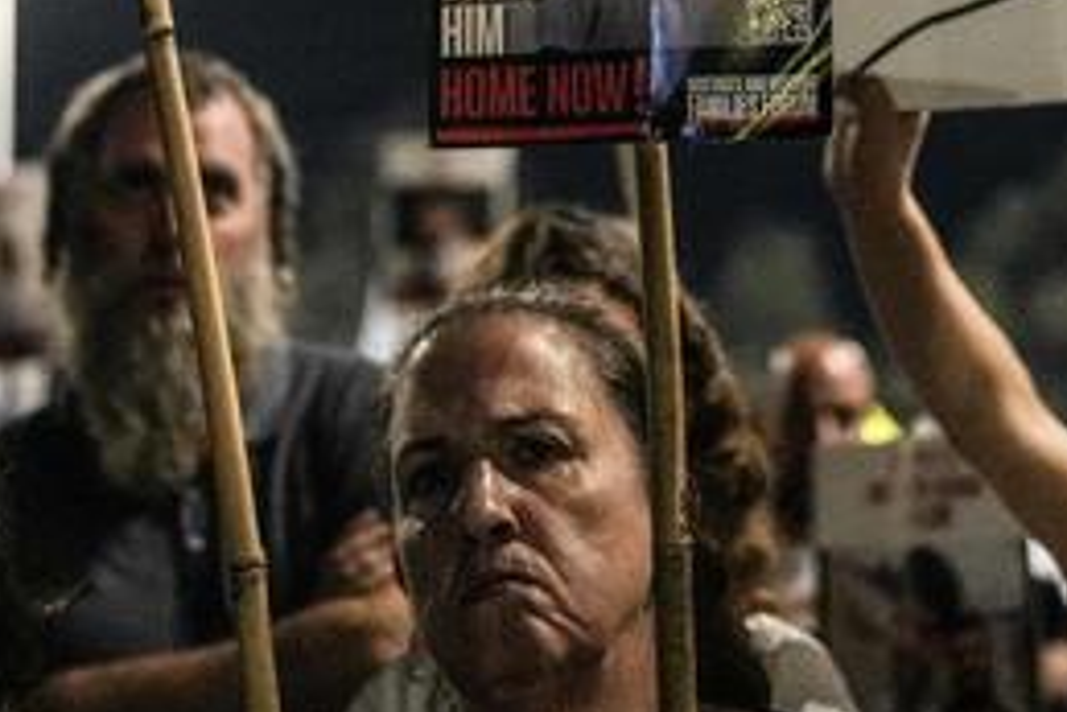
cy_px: -340
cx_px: 898
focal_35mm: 108
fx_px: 3203
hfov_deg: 18.7
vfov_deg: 12.1
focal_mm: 35
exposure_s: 1/125
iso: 6400
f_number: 1.4
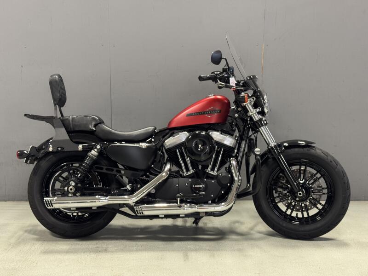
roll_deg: -0.7
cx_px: 184
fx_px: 510
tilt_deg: -9.5
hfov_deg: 39.7
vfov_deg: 30.3
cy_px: 138
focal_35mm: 48
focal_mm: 6.76
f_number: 1.78
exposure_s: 1/40
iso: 200
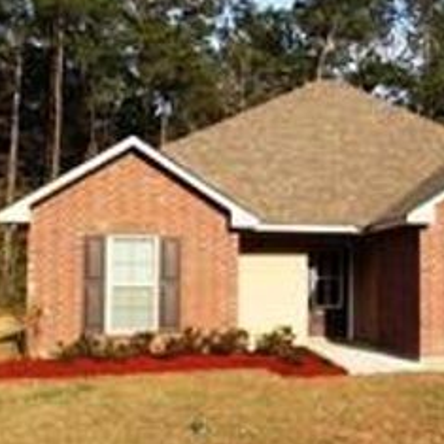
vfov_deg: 27.7
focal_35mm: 62
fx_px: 900
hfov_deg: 26.7
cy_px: 245
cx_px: 406
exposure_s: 1/742
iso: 32
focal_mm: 3.3
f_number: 2.4
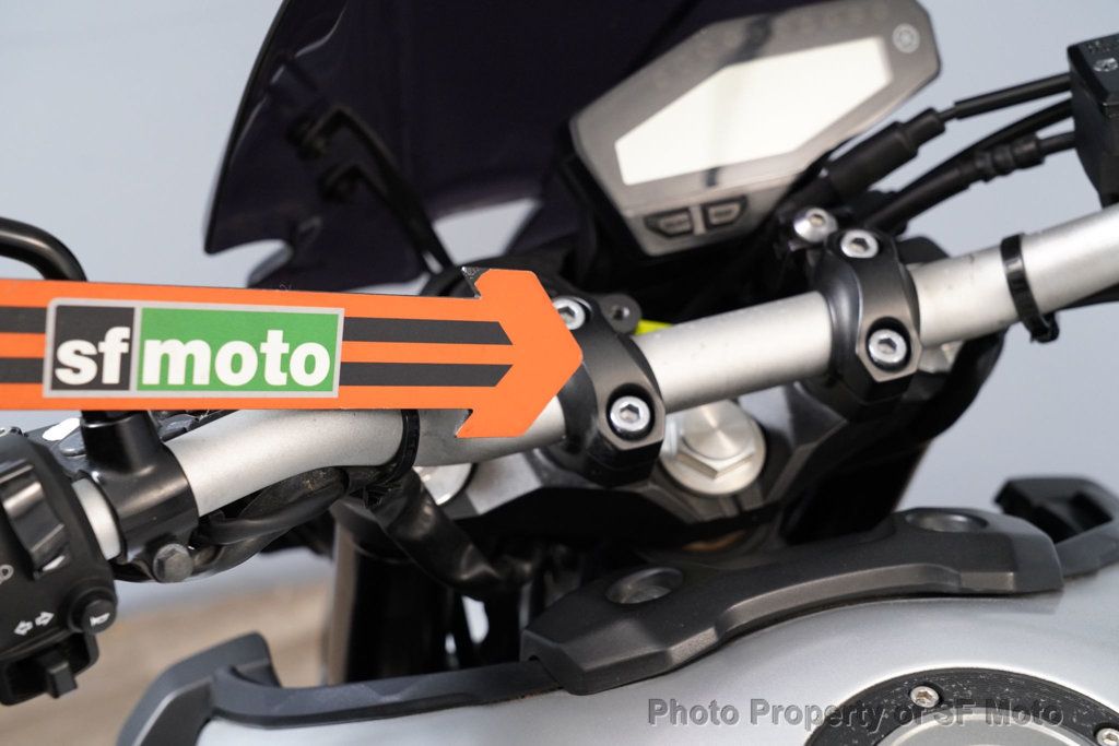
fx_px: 1772
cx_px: 560
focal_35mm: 57
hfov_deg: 35.0
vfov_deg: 23.8
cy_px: 373
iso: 5000
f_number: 7.1
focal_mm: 57
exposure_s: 1/80
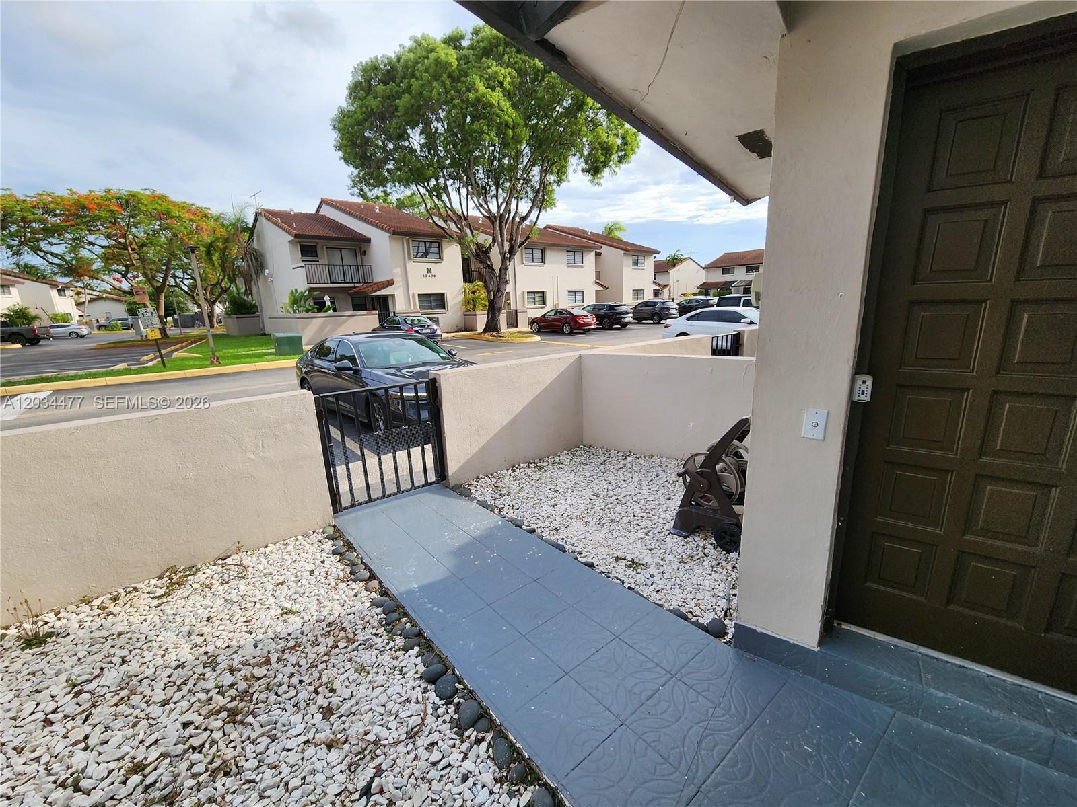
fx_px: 404
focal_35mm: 13
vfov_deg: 89.9
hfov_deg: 106.2
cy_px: 404
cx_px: 538
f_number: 2.2
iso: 50
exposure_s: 1/1157
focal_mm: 2.2
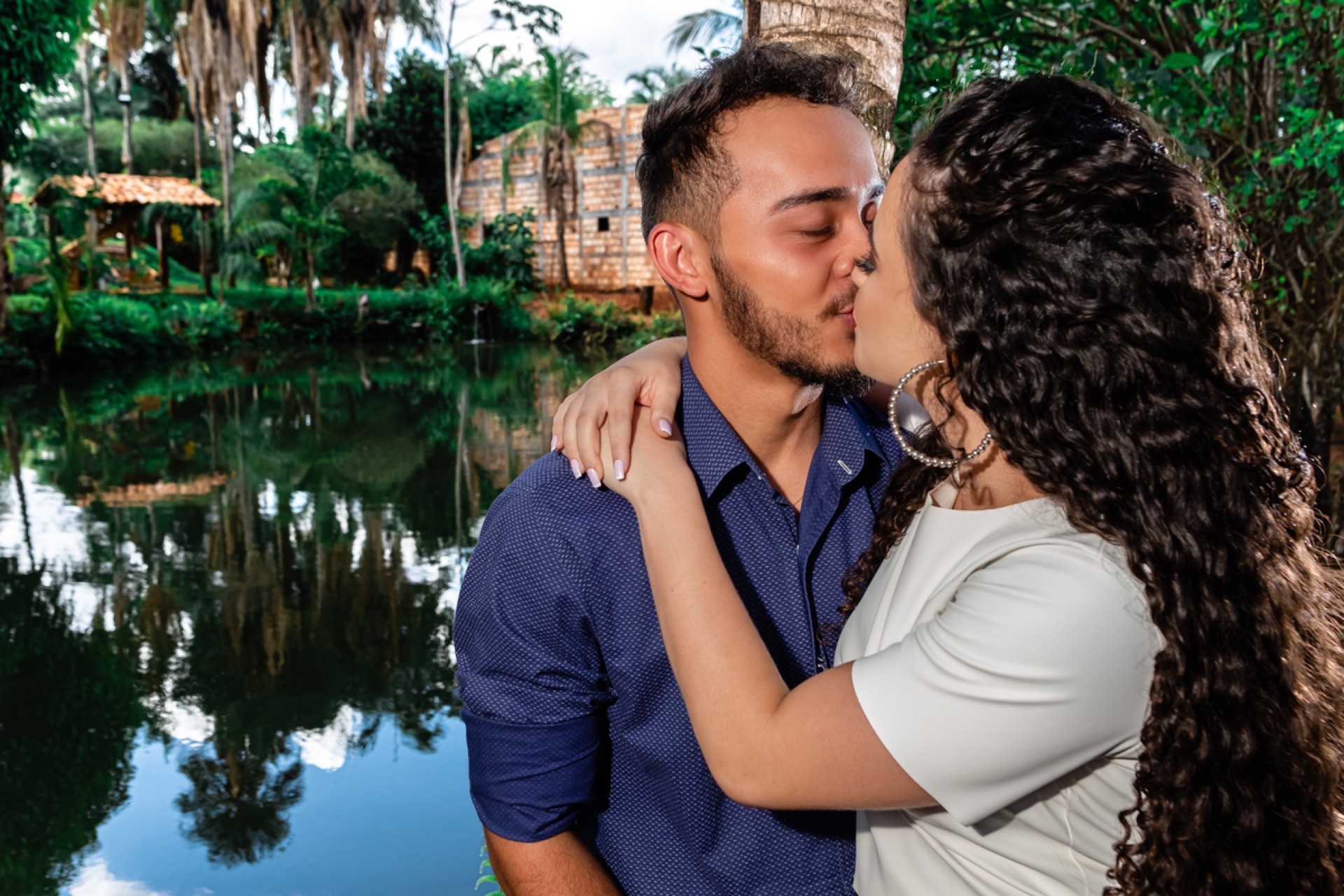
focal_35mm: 35
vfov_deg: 37.9
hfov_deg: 54.4
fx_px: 1307
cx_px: 672
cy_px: 448
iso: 100
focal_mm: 23
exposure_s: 1/200
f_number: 5
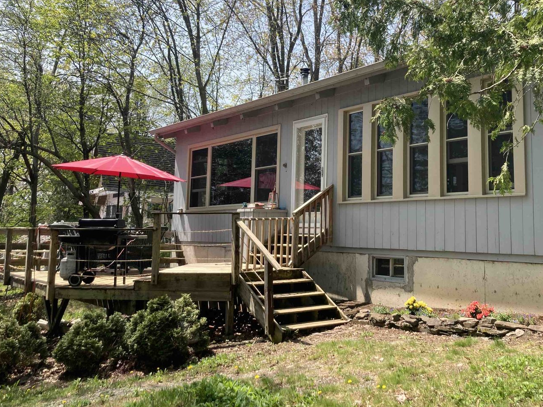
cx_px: 315
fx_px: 549
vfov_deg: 40.7
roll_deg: -0.2
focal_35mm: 35
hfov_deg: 52.4
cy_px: 185
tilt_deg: +6.6
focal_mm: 3.99
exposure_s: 1/827
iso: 20
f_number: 1.8
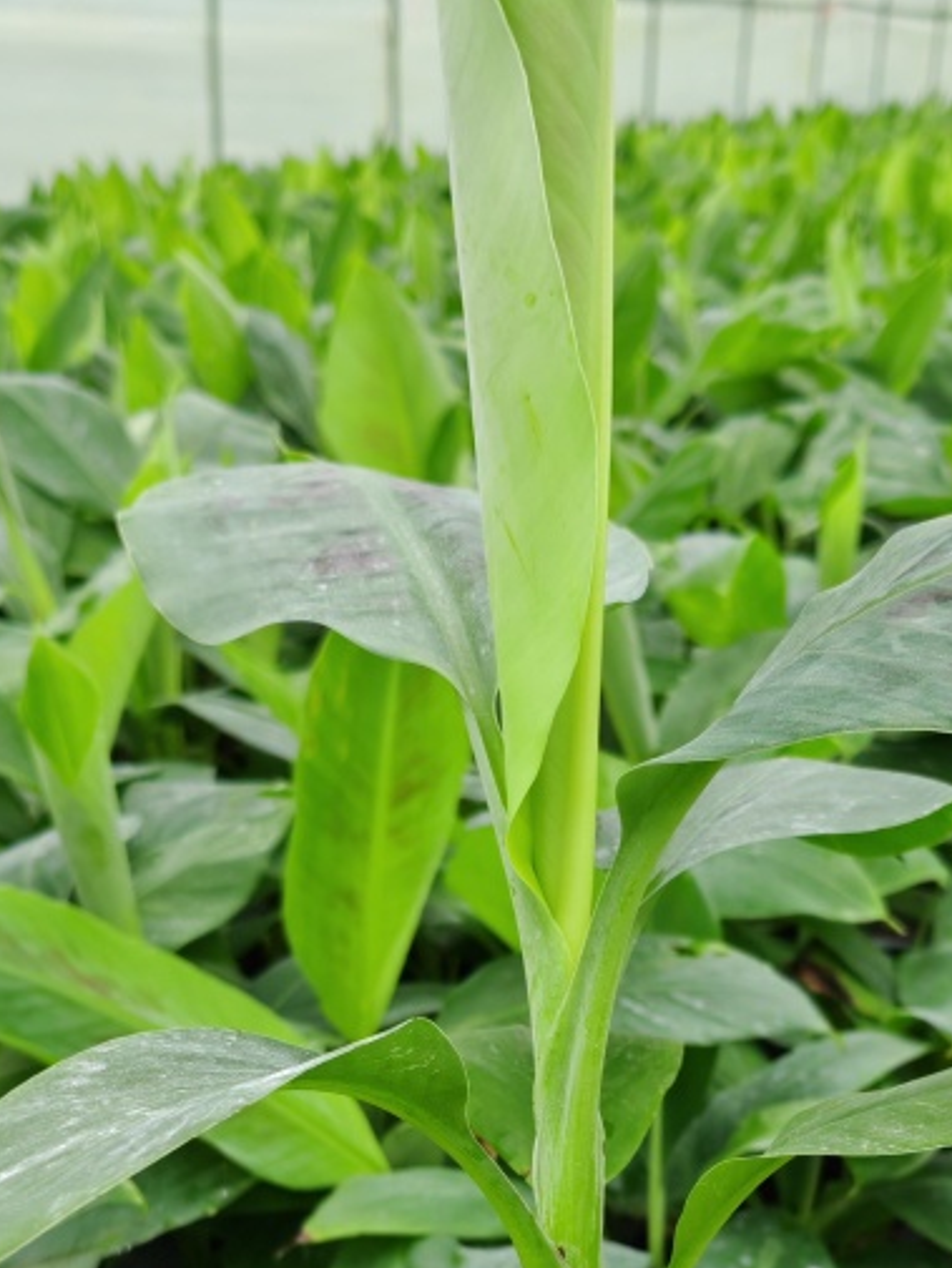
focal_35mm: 57
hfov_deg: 25.6
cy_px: 1134
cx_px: 550
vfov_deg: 32.2
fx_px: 2089
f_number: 1.95
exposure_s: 1/100
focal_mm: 5.52
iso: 50
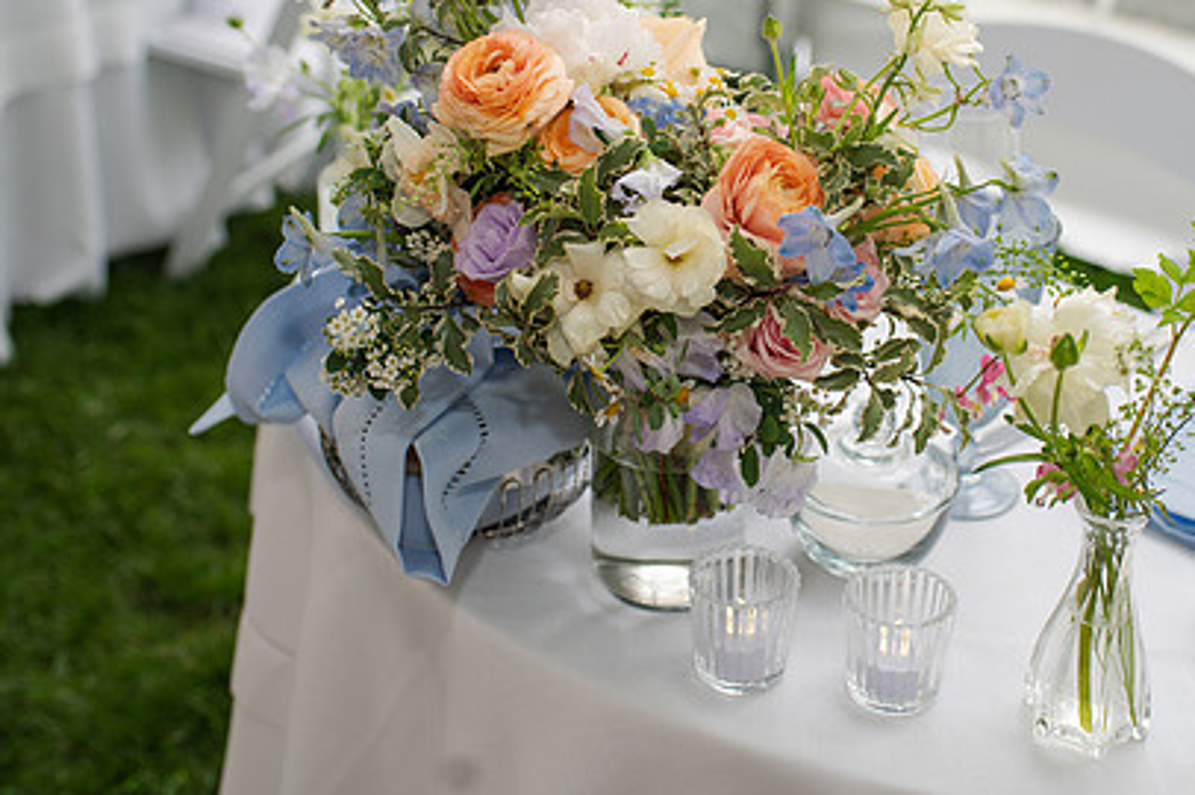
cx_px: 712
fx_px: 1658
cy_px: 236
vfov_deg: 26.7
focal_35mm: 50
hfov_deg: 39.5
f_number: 3.2
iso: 220
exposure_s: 1/200
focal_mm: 35
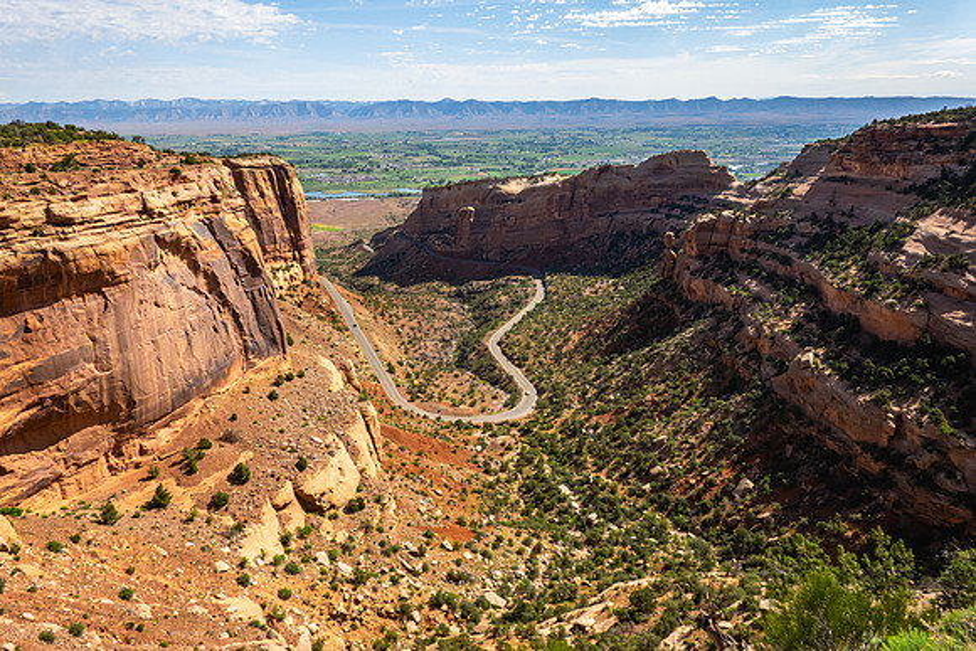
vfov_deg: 53.1
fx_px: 652
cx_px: 488
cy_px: 326
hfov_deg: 73.7
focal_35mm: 24
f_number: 5.6
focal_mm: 9
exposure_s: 1/1000
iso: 320
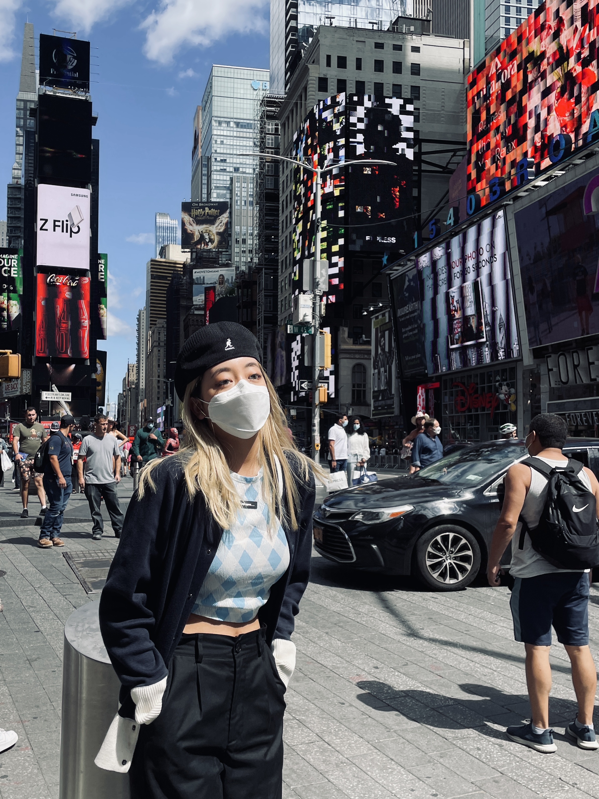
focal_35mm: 26
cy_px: 400
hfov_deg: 53.1
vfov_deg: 67.3
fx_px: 600
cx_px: 300
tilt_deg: +2.8
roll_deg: -1.0
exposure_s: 1/3509
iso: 32
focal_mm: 4.2
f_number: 1.6
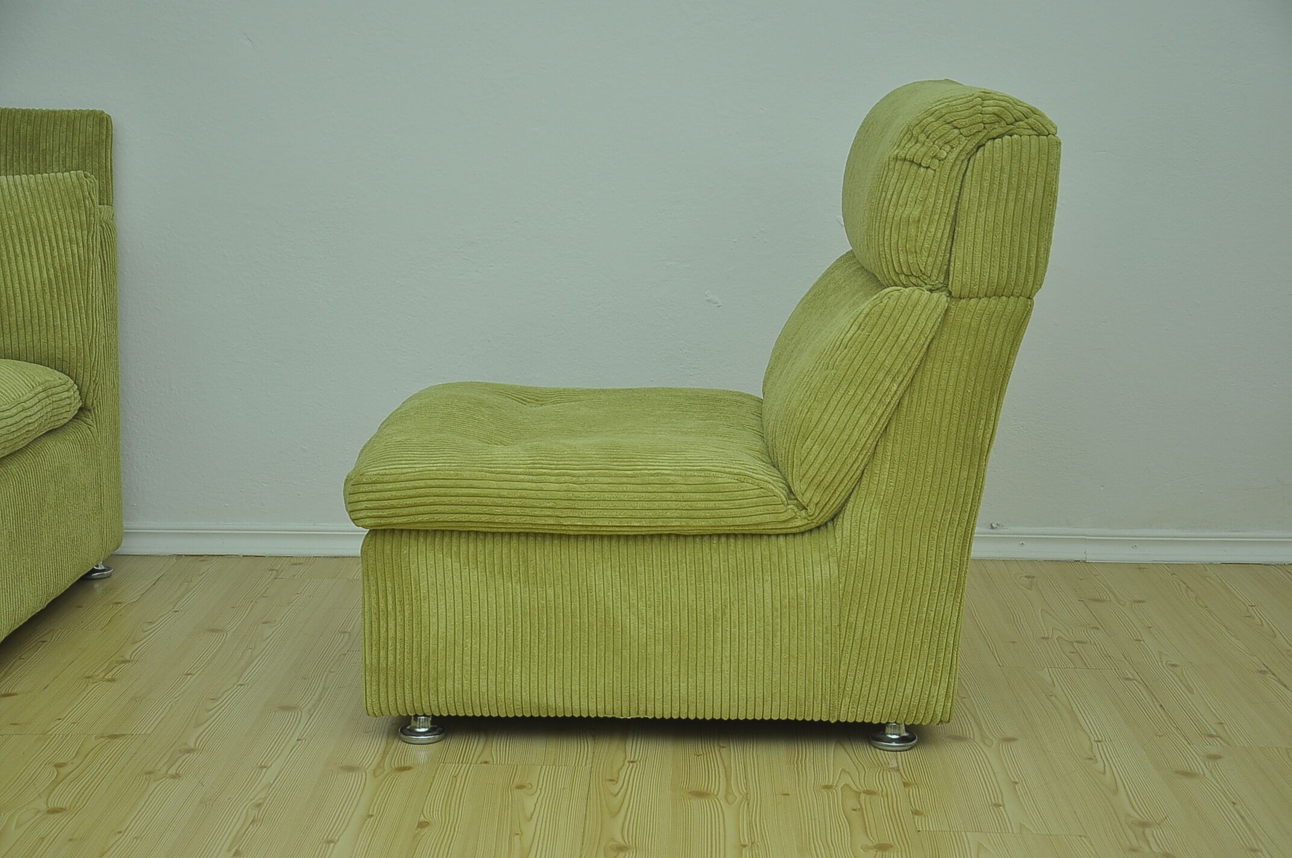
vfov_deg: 22.6
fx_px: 2151
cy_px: 429
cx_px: 646
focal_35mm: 60
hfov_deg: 33.4
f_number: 5.6
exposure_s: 1/200
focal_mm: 40
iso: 320
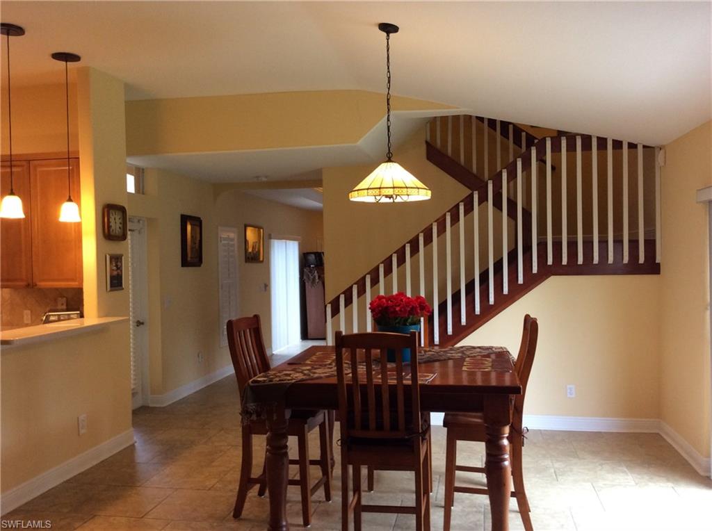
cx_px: 356
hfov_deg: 56.9
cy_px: 266
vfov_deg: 44.0
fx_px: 657
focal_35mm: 32
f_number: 2.4
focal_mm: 3.3
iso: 64
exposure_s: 1/24
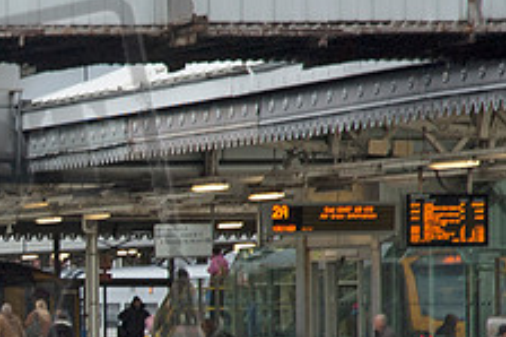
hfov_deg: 7.5
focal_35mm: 272
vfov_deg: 5.0
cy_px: 263
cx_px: -115
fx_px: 3820
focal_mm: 70
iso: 640
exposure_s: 1/60
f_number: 4.5
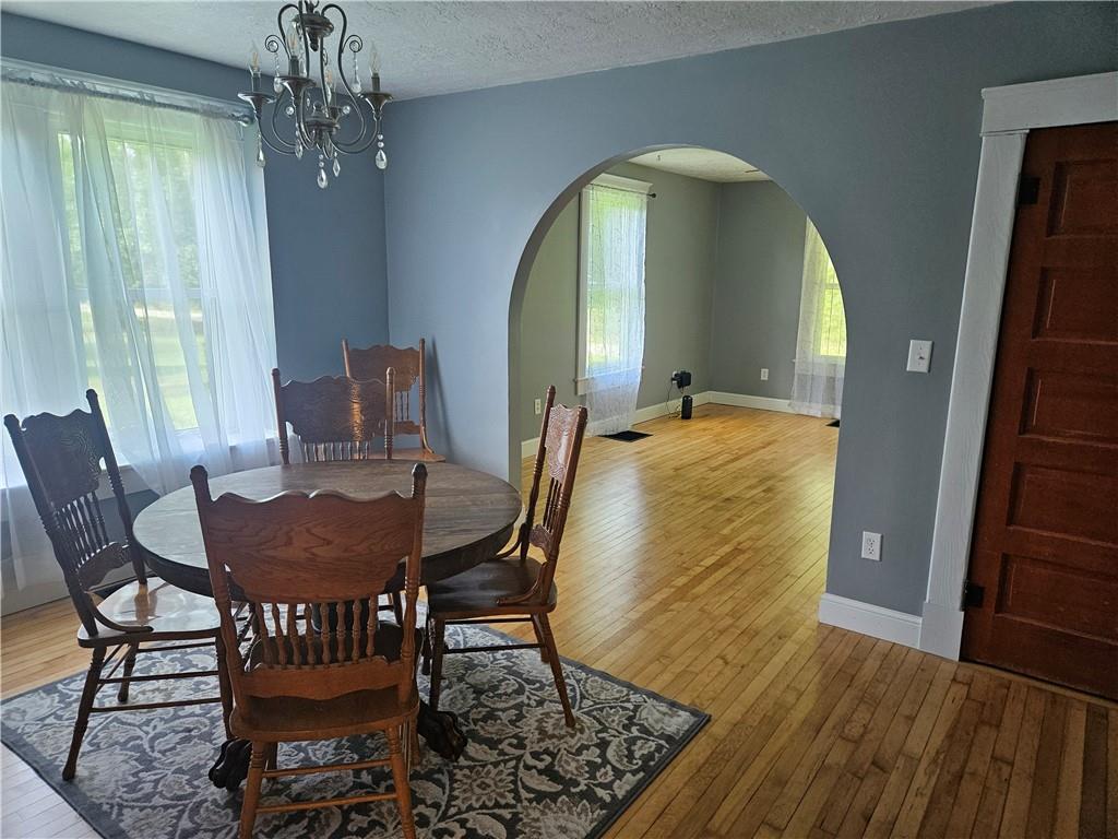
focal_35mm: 23
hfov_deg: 73.9
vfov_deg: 58.9
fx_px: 743
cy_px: 420
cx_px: 559
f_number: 1.8
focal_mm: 5.4
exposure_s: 1/120
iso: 400
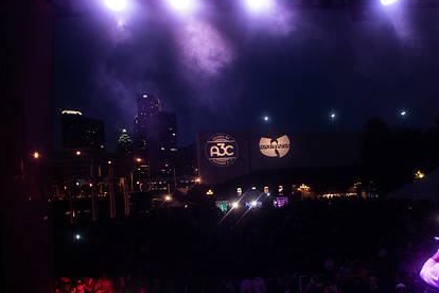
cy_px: 194
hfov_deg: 64.0
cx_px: 287
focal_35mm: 28
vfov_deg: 45.7
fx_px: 341
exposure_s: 1/125
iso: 800
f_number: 3.5
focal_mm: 20
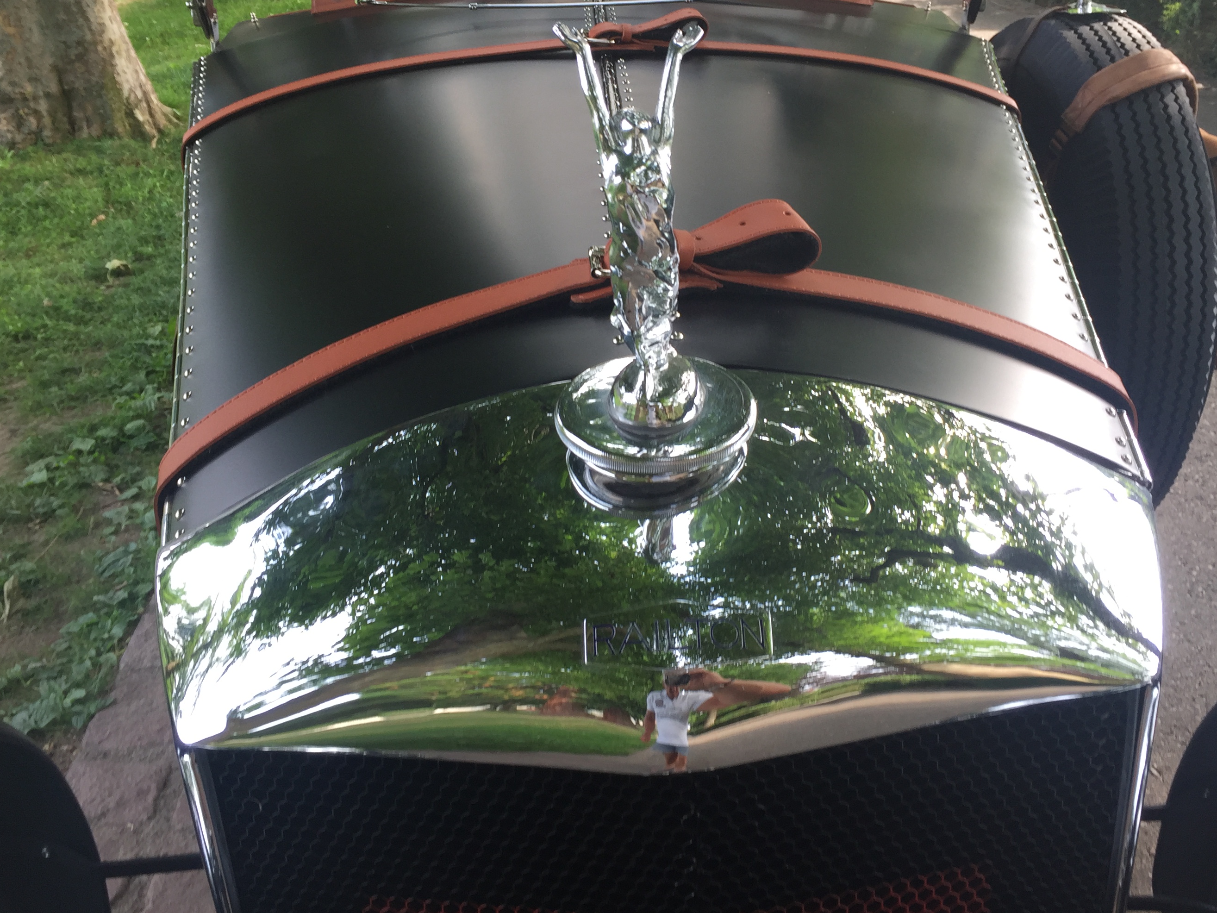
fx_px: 1266
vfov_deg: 39.4
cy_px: 352
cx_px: 655
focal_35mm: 36
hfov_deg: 51.3
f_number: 2.2
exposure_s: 1/108
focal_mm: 4.15
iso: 32
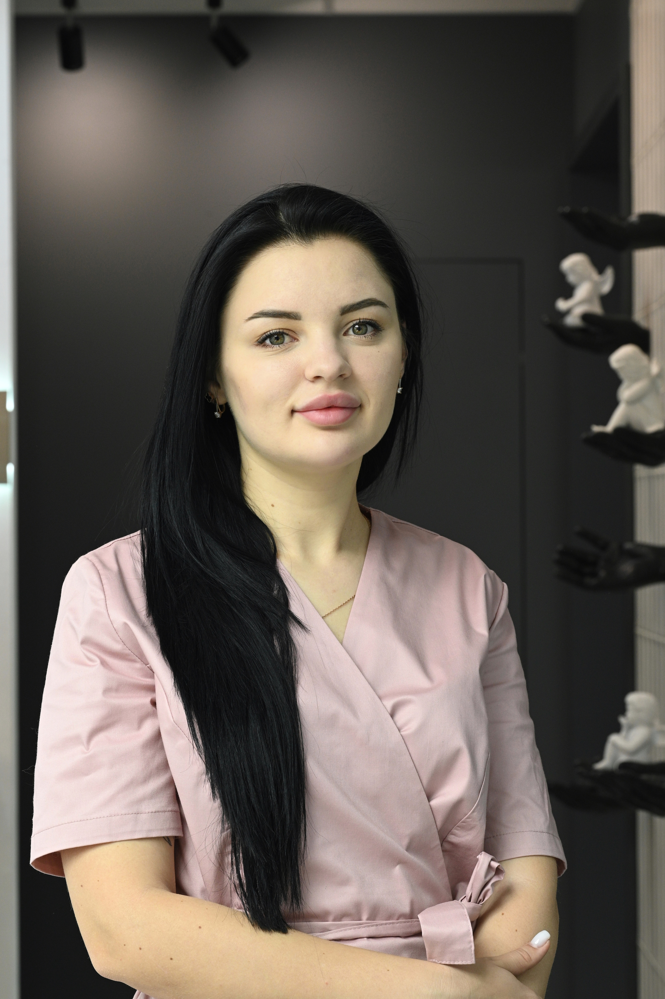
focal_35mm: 105
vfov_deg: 19.5
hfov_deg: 13.0
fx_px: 2913
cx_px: 332
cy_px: 500
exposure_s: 1/60
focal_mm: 105
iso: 1250
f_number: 11
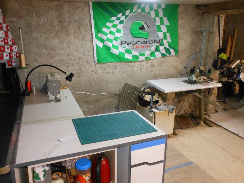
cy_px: 92
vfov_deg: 49.7
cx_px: 122
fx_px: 197
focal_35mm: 28
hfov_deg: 63.4
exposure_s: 1/25
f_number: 3.7
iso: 400
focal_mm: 5
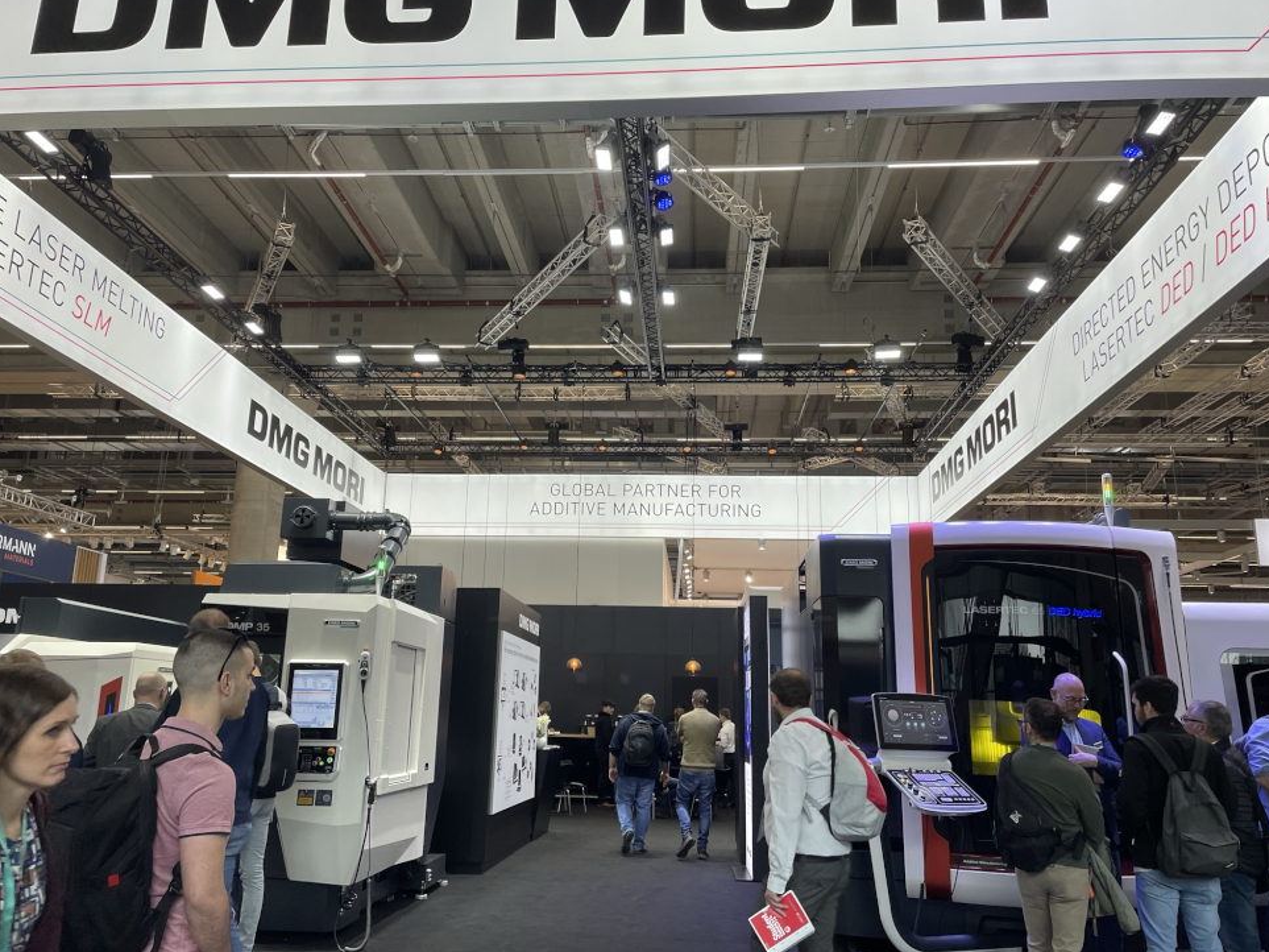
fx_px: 990
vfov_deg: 51.3
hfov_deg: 65.3
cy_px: 479
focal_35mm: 27
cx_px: 636
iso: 40
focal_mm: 4.2
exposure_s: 1/100
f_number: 1.6
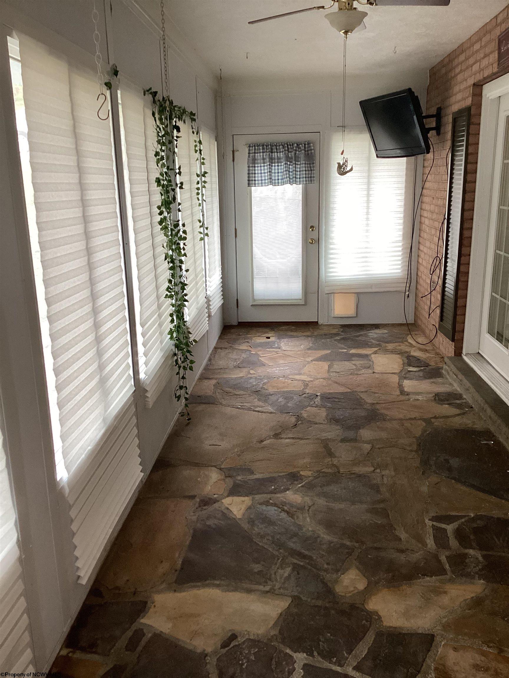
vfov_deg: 58.4
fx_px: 608
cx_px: 254
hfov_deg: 45.4
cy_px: 339
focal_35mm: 31
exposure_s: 1/60
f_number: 2.4
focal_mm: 3.3
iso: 125
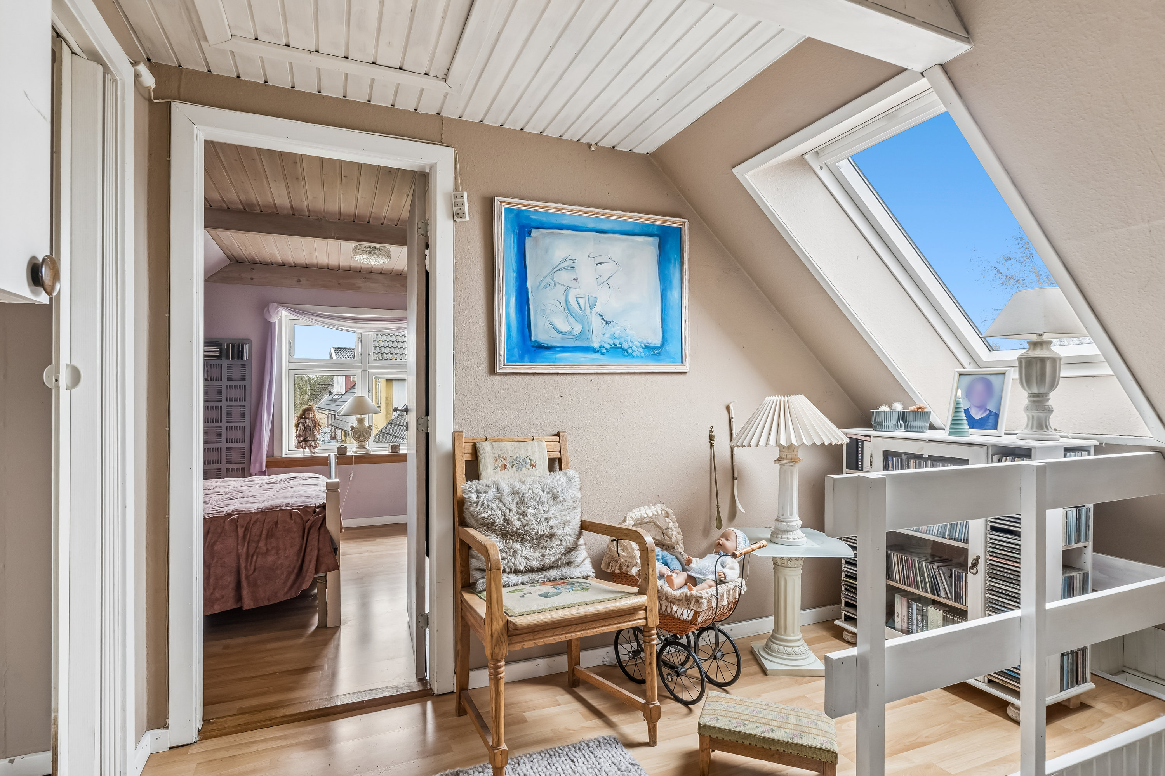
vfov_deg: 65.2
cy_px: 388
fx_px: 607
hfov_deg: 87.7
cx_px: 582
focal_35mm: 19
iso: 200
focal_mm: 12.5
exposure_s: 1/2.5
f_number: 8
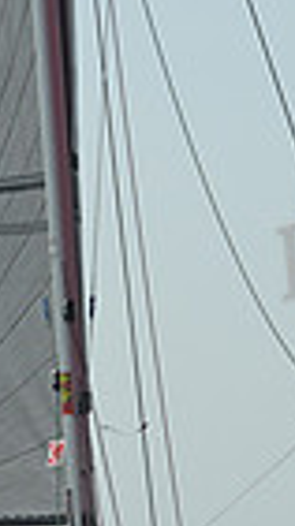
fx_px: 5537
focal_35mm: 397
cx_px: 86
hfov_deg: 3.1
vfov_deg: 5.4
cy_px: 450
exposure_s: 1/1250
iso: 320
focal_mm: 92
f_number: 9
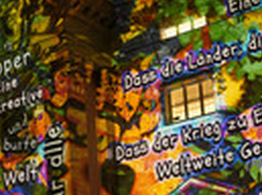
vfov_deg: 12.5
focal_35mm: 118
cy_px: 138
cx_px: 19
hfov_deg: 16.5
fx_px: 891
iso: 1600
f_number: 3.5
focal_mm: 35
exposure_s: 1/13
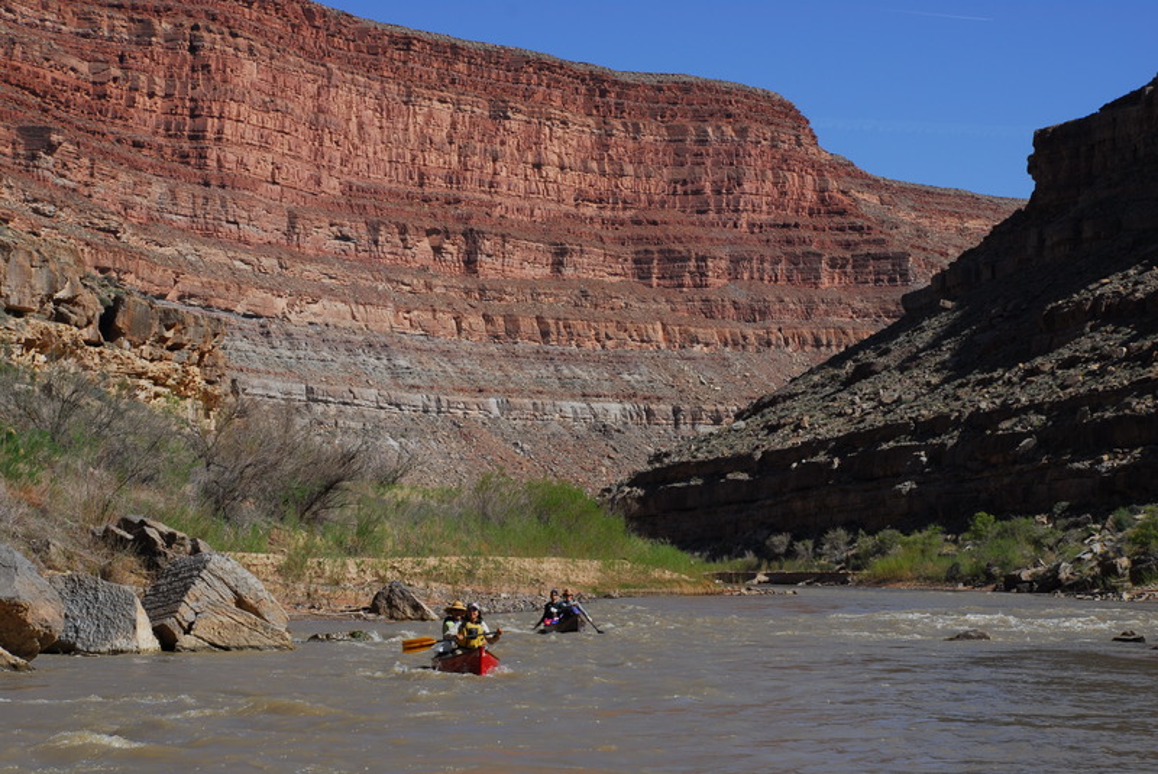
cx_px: 579
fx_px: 2801
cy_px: 387
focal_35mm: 87
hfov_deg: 23.4
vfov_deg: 15.7
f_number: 9
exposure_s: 1/320
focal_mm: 58
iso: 125
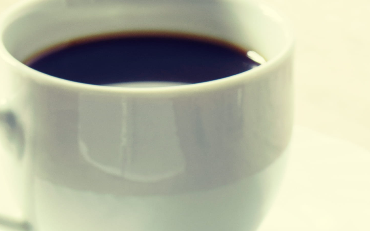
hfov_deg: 6.2
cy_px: 428
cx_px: 347
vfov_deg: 3.9
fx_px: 3398
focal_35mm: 337
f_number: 8
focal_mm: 80
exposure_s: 1/4
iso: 80
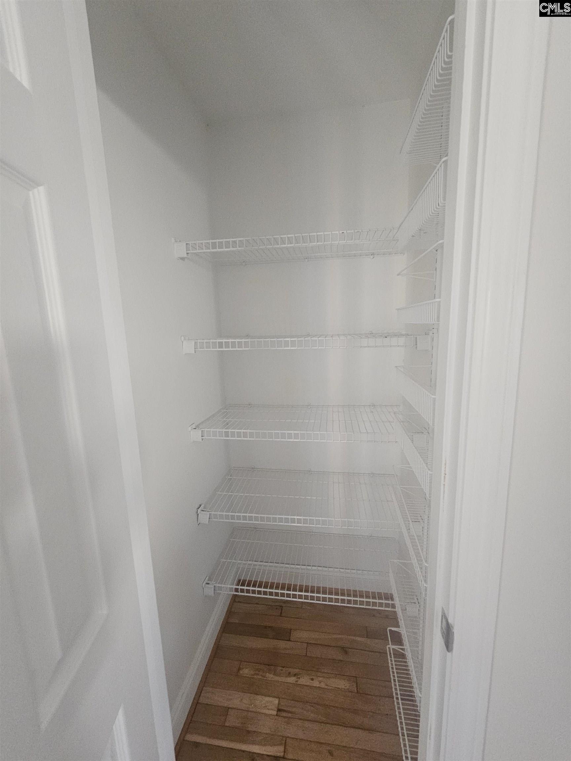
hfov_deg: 89.9
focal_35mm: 13
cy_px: 380
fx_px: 286
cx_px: 286
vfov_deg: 106.2
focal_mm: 2.2
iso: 400
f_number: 2.2
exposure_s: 1/30
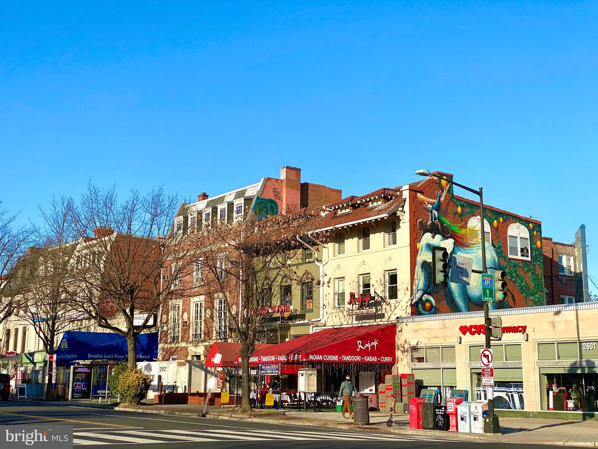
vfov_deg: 28.0
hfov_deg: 36.8
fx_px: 898
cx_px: 299
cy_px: 224
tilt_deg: +11.4
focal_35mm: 52
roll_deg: -0.4
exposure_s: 1/1370
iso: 20
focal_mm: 6
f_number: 2
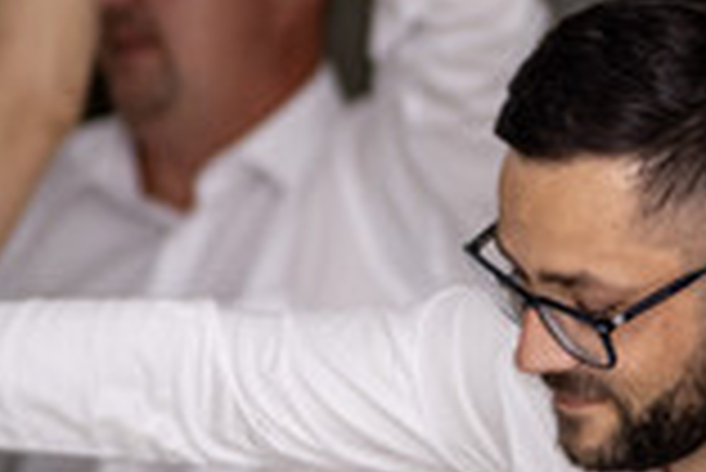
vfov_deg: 2.6
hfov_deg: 3.9
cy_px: 398
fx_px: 10227
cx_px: 998
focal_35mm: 521
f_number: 1.8
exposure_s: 1/200
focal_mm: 85
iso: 1000
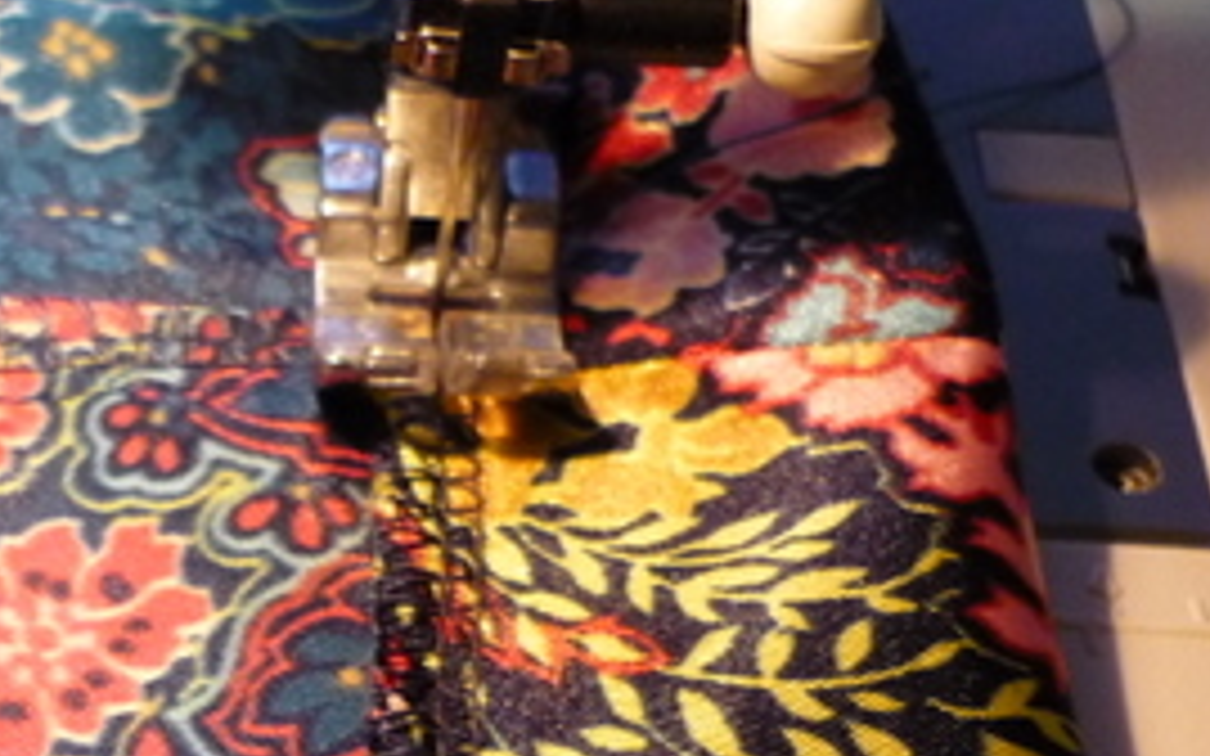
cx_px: -22
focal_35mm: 78
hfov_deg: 25.1
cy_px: 837
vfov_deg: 16.2
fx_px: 2572
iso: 400
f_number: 2.8
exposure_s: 1/30
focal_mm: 5.5
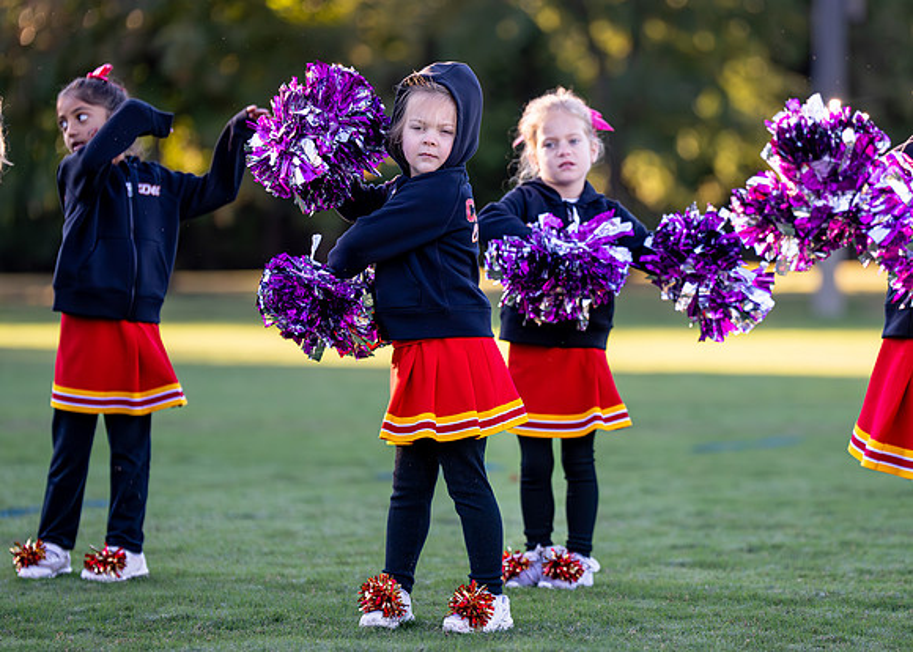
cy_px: 319
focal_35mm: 185
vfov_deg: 7.8
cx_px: 537
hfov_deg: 10.9
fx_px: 4804
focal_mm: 154
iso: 1600
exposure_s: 1/3200
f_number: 2.8
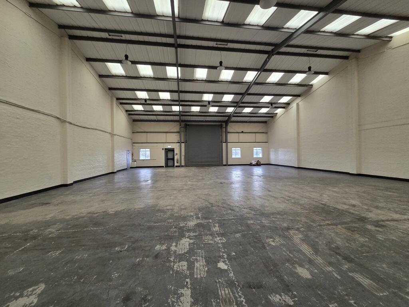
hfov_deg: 106.2
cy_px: 154
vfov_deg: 89.9
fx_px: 154
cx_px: 204
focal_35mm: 13
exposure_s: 1/100
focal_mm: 2.2
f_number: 2.2
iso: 250
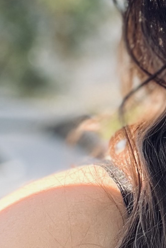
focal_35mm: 122
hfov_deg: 10.8
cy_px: 74
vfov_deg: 16.7
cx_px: 248
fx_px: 843
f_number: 2.2
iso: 50
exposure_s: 1/121
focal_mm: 2.71
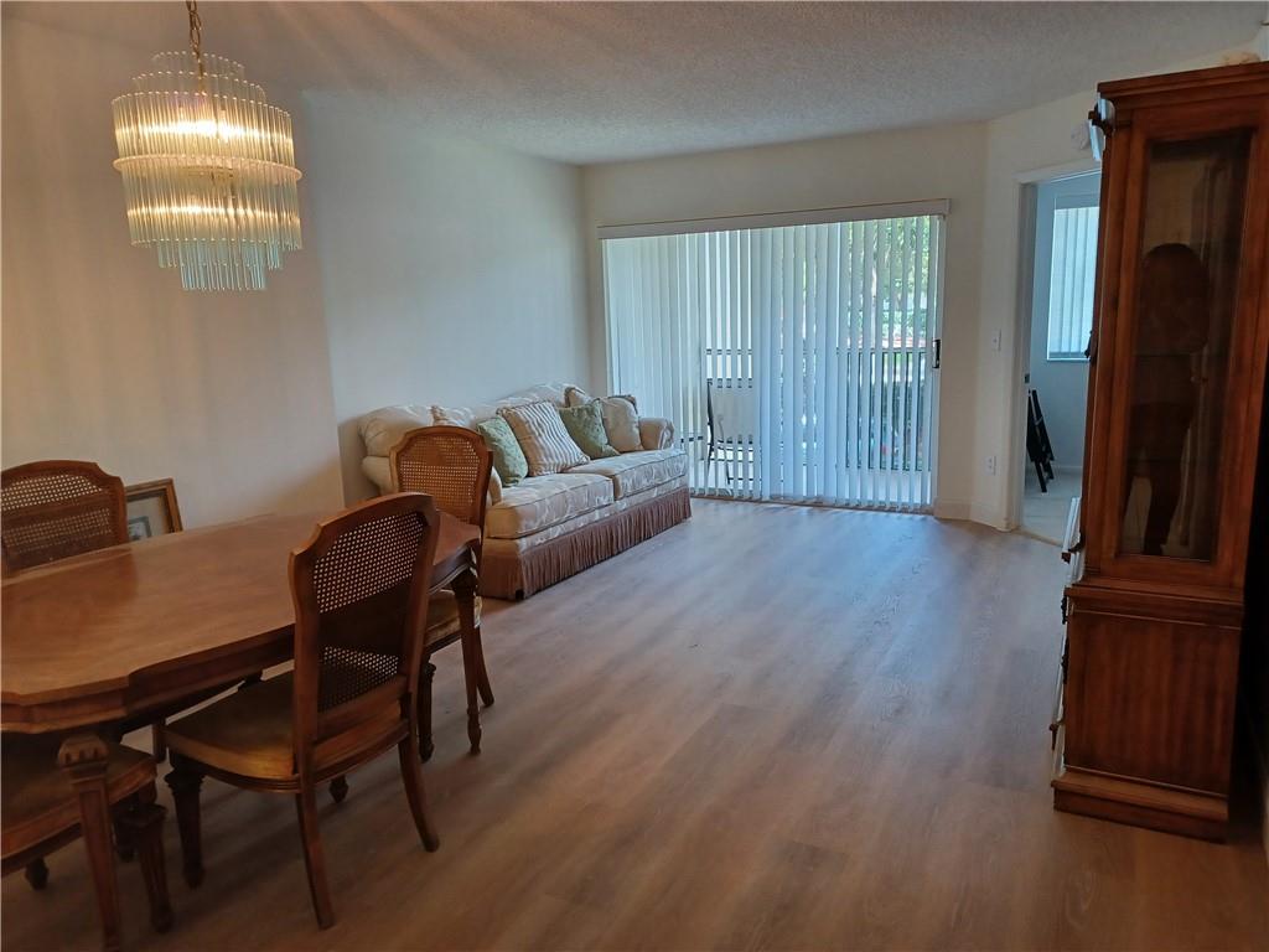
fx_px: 916
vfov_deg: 54.9
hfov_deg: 69.4
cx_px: 634
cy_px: 476
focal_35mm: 25
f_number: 1.8
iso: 320
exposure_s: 1/50
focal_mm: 4.6
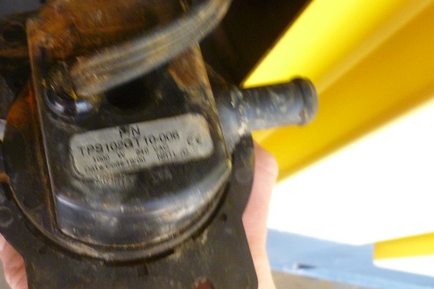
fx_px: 542
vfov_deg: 29.7
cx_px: 116
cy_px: 189
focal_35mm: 45
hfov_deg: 42.5
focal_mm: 5
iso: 400
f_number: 3.3
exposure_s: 1/20
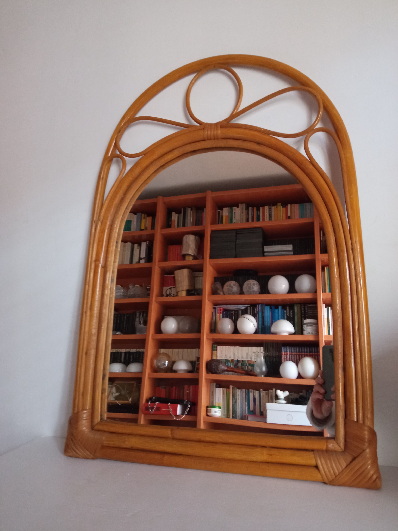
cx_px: 199
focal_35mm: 27
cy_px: 266
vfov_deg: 65.3
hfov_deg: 51.4
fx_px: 414
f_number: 2.2
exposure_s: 1/20
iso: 1243
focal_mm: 3.79
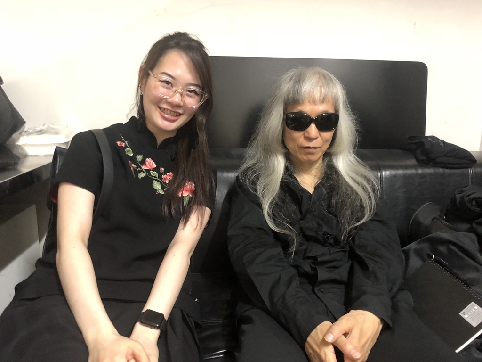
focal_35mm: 28
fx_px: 390
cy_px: 181
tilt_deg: -11.1
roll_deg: +0.0
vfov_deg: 49.7
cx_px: 241
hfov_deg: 63.4
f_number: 1.8
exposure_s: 1/4
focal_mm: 4
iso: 100
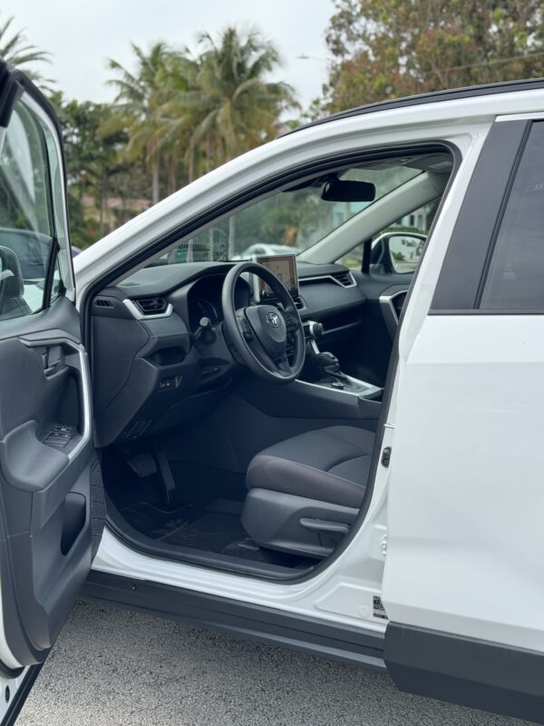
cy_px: 363
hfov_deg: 30.3
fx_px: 1006
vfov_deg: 39.7
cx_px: 272
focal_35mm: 48
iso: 64
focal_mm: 6.86
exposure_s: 1/425
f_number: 1.78
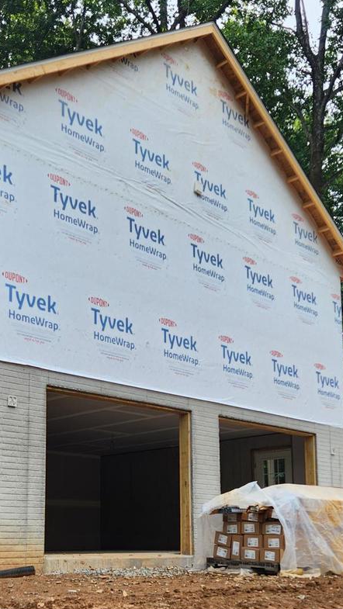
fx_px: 792
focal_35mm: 49
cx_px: 147
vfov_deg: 41.1
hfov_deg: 24.4
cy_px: 444
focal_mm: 5.4
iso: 20
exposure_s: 1/307
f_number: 1.8
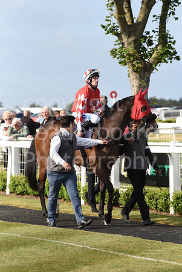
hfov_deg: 7.4
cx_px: 91
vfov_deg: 11.1
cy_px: 136
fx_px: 1400
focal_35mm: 185
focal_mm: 185
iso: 800
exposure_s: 1/3200
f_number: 5.6
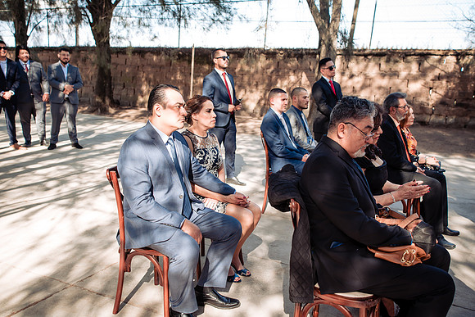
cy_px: 158
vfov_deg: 37.9
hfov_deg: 54.4
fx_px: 462
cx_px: 238
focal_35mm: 35
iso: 100
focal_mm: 35
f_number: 4
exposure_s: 1/160
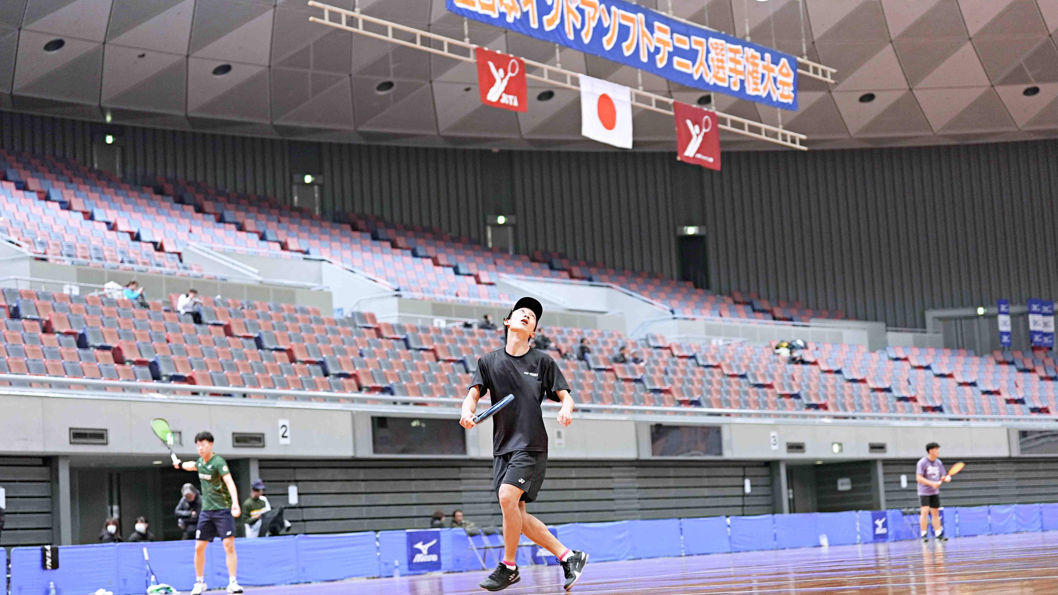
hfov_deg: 28.6
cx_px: 533
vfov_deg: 16.3
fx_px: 2076
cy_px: 280
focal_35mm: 74
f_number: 2.8
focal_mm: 70
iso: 2000
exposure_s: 1/250
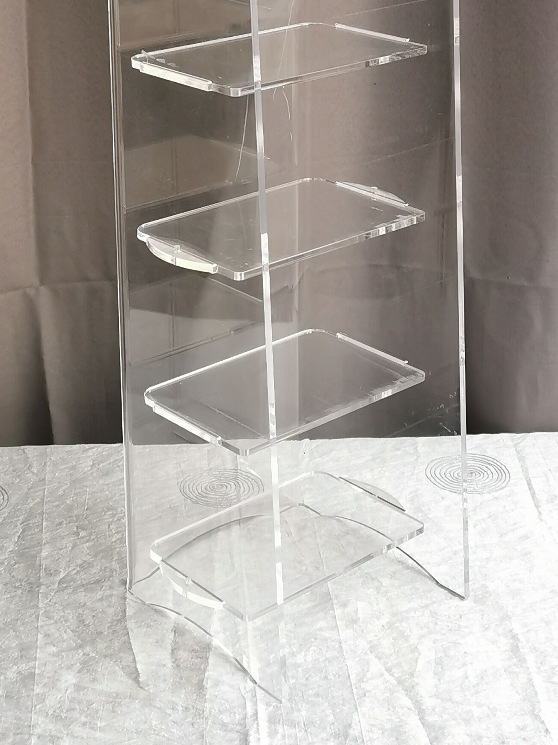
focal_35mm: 71
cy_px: 67
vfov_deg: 26.4
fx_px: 1526
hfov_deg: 20.7
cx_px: 260
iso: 125
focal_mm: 5.58
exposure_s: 1/100
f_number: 1.8
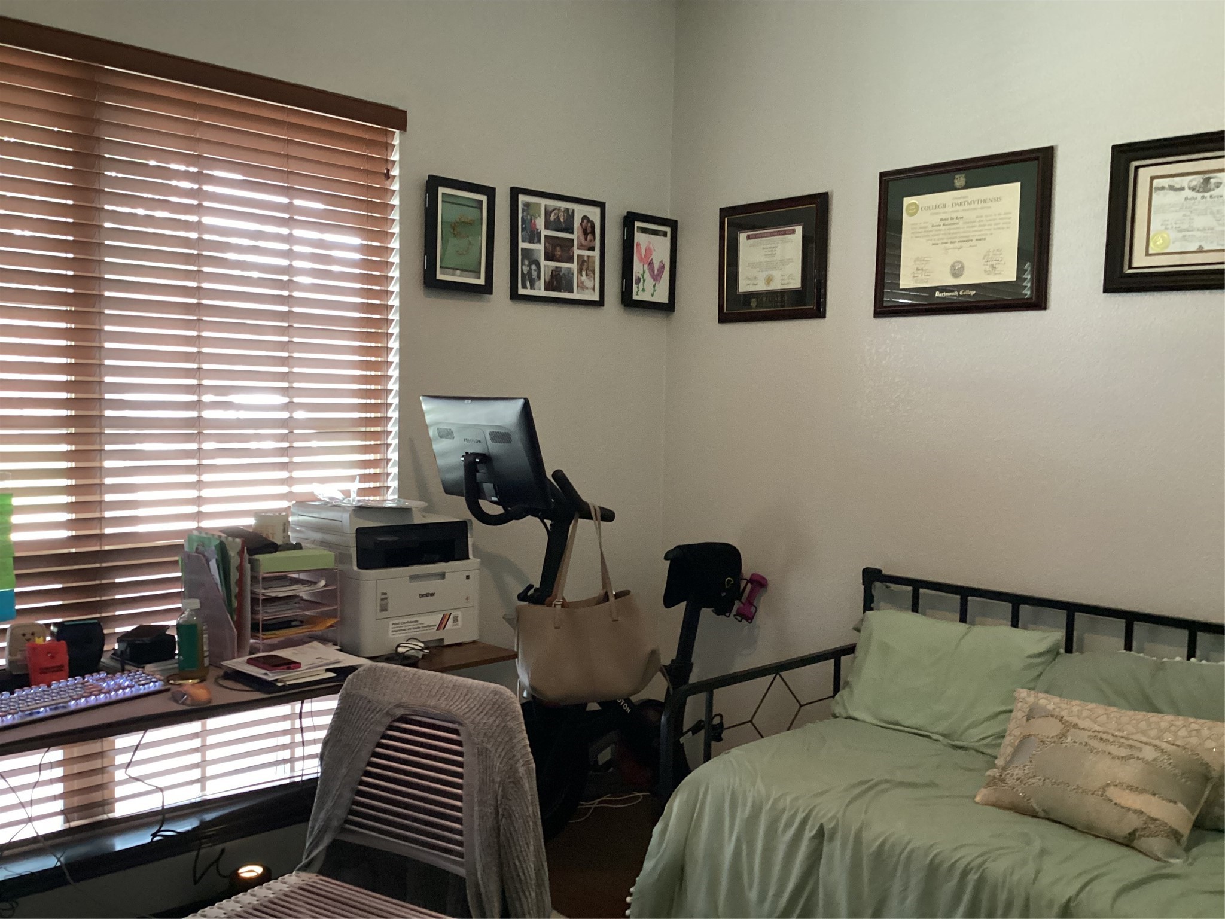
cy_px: 460
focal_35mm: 31
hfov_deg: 58.4
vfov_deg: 45.4
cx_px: 612
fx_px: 1097
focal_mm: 3.3
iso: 400
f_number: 2.4
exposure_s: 1/40
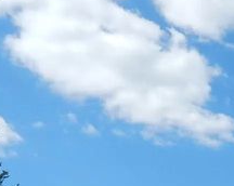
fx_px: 705
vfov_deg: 13.9
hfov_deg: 17.7
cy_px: 295
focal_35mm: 102
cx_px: 298
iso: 125
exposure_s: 1/640
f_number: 6
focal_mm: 4
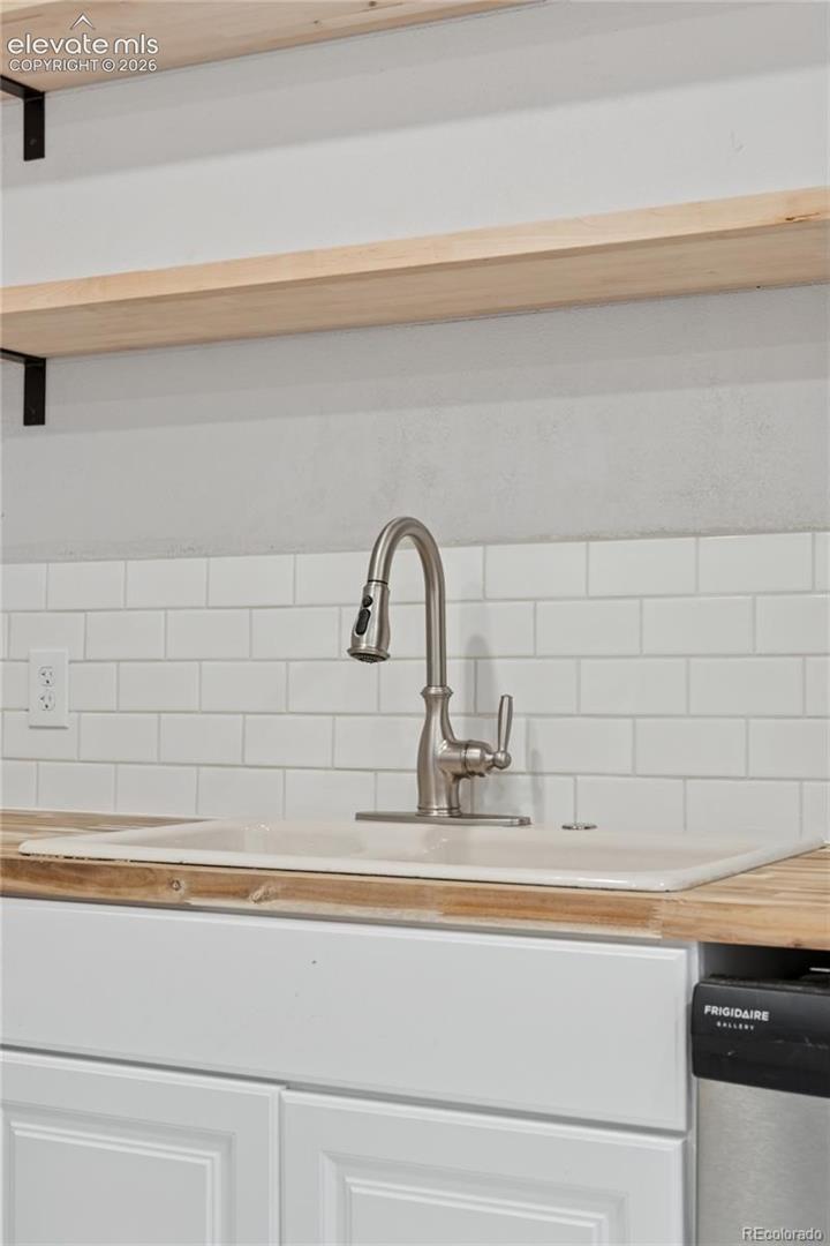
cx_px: 415
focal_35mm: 49
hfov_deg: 27.5
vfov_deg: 40.3
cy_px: 623
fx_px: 1694
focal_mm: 49
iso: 400
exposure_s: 1/20
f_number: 8
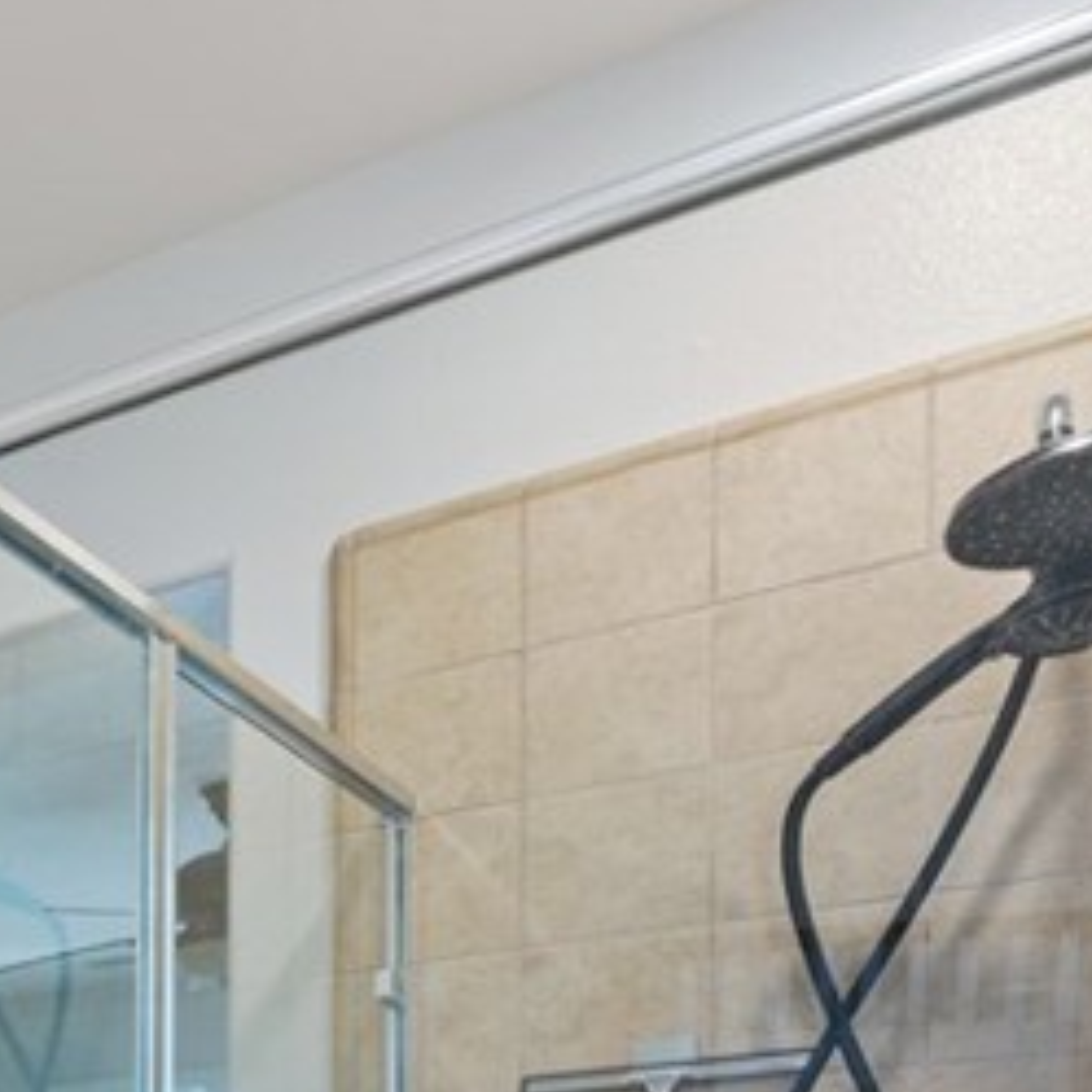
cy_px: 1366
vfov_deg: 29.1
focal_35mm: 49
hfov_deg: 23.4
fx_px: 1749
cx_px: -741
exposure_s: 1/30
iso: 1000
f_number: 5.6
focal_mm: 14
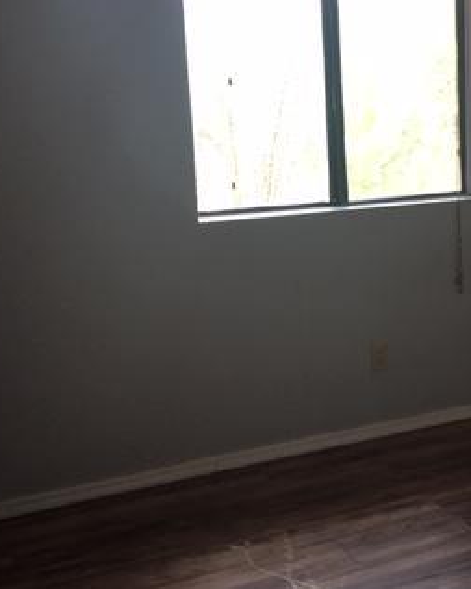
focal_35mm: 57
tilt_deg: -9.8
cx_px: 477
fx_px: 994
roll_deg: +0.5
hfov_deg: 25.3
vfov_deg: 33.0
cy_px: 280
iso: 32
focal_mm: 4.15
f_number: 2.2
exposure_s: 1/60
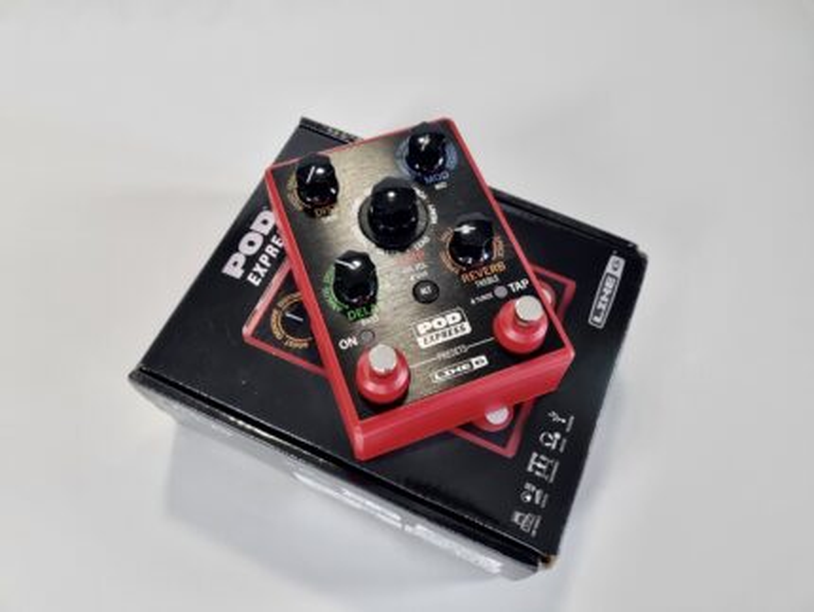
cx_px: 407
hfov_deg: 67.3
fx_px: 612
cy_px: 306
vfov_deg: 53.1
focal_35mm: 26
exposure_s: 1/100
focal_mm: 5.4
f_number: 1.8
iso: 200
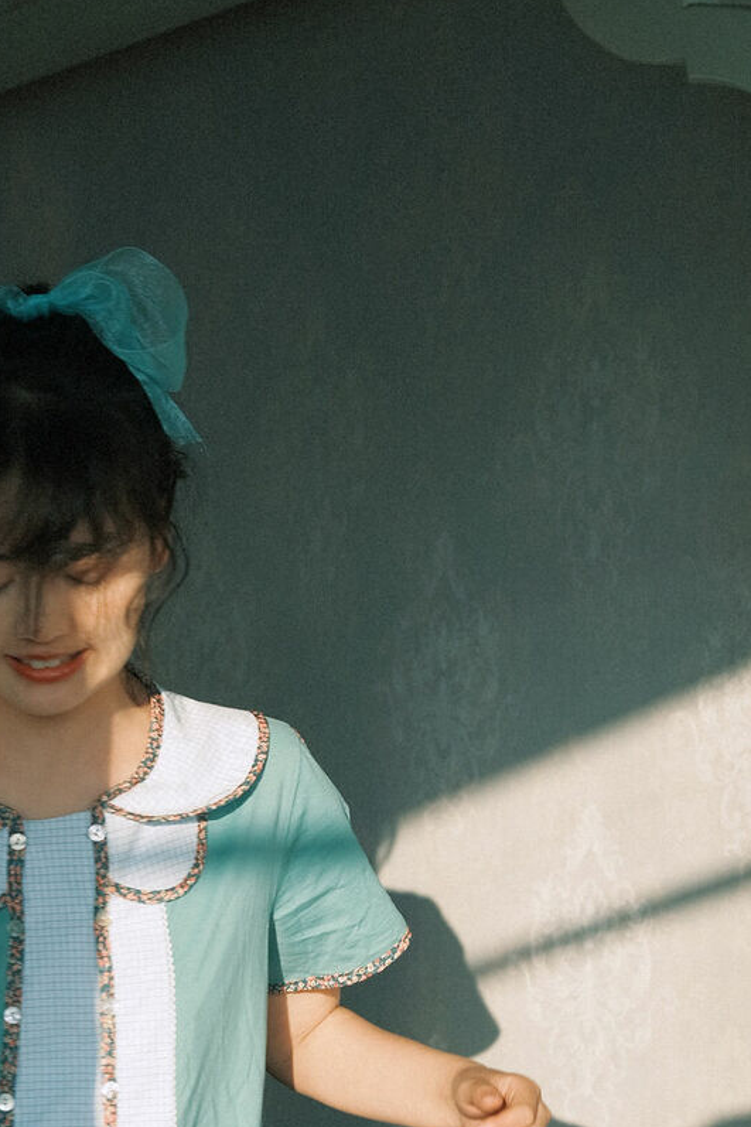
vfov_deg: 24.2
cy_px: 845
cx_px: 205
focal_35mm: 83
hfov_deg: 16.4
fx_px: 2598
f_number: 2.8
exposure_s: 1/500
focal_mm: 28.3
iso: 160
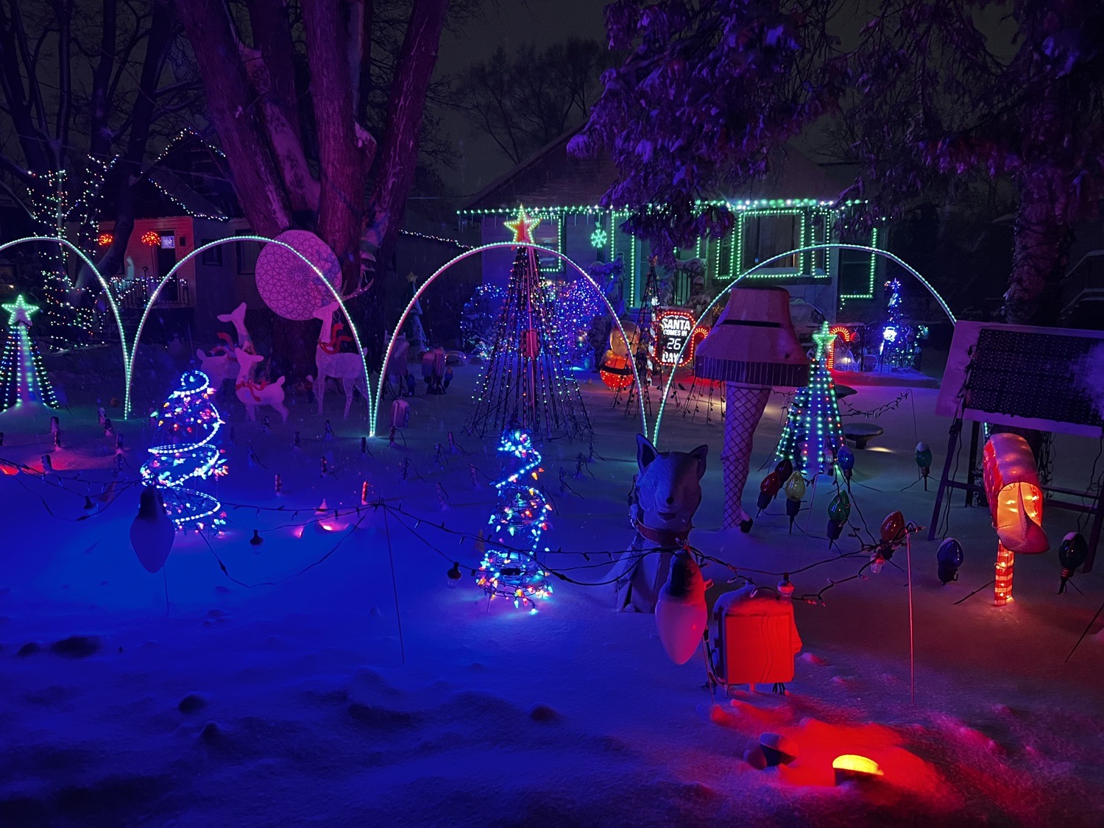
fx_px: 829
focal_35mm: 26
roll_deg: +0.8
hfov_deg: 67.3
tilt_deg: -6.1
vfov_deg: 53.1
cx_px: 552
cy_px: 414
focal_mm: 5.7
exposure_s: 1/40
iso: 400
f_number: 1.5
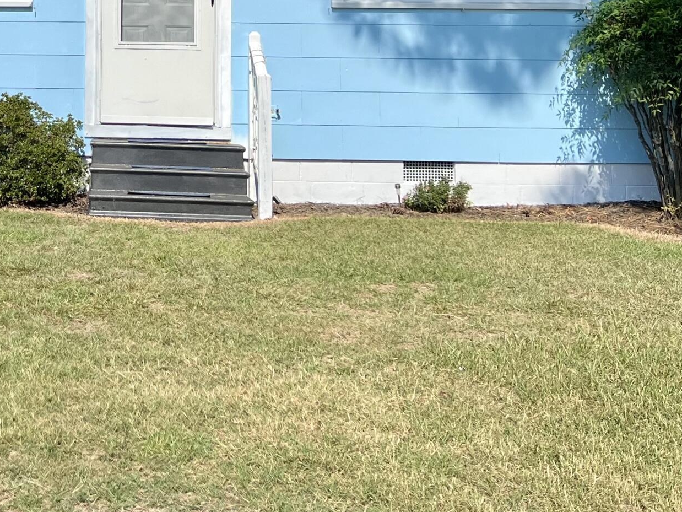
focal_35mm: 63
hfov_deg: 29.6
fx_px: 1241
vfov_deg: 22.1
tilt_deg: +4.6
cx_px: 79
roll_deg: -0.6
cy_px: -42
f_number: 1.5
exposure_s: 1/7463
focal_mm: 5.7
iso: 50
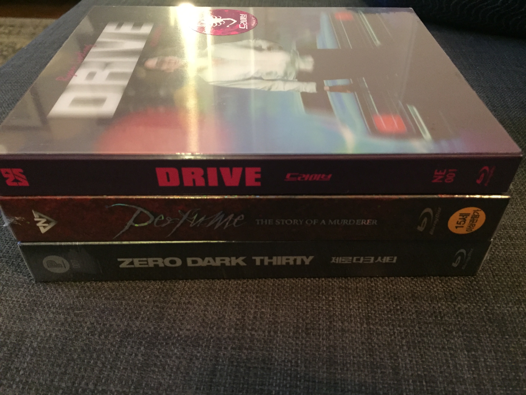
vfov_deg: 48.2
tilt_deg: -40.3
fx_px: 441
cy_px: 198
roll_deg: -1.2
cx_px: 263
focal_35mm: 29
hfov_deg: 61.7
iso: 320
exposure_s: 1/15
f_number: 2.2
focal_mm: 4.15
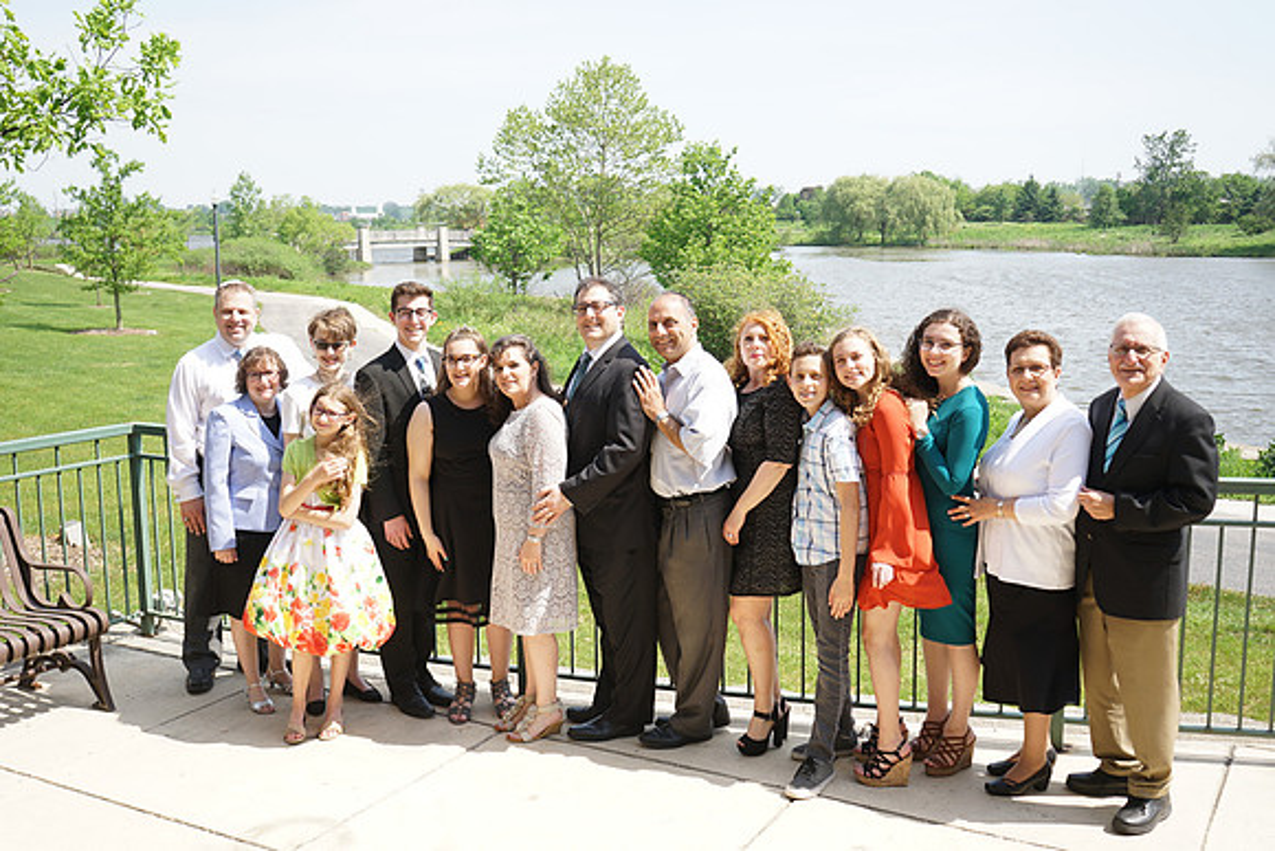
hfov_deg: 54.4
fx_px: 1240
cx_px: 638
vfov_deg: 37.9
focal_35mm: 35
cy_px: 426
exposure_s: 1/200
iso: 100
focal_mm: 35
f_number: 5.6
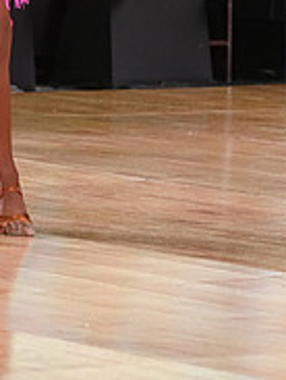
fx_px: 4040
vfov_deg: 5.3
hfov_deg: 4.1
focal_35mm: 368
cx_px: 202
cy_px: -131
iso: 2500
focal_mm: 121
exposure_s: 1/200
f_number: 4.5
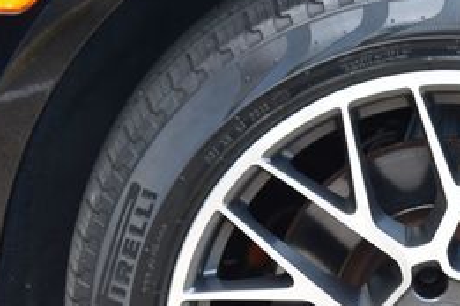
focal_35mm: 202
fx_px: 2584
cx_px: 485
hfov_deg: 10.1
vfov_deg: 6.8
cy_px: 320
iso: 400
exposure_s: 1/40
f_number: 7.1
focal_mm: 55
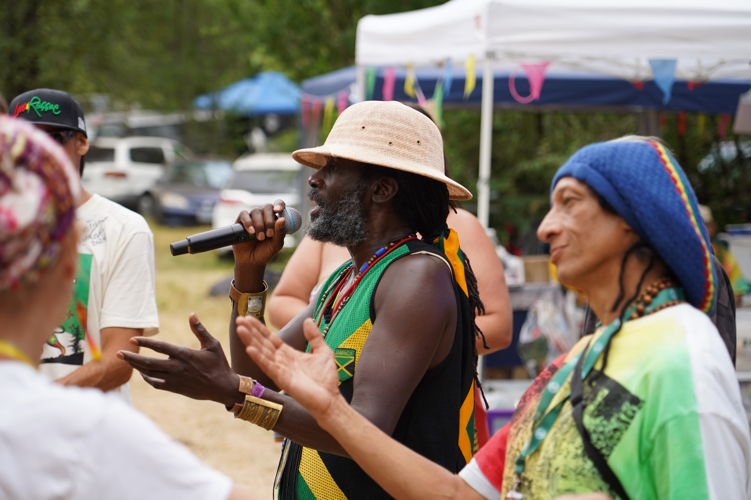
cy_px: 250
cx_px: 376
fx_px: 2190
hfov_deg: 19.5
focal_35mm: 105
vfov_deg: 13.0
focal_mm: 105
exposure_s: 1/160
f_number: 4
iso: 320
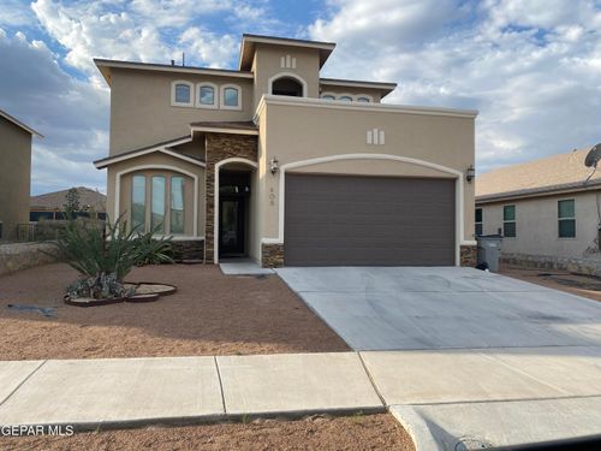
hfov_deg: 67.3
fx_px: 451
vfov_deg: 53.1
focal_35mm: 26
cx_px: 300
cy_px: 226
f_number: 1.8
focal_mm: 4.25
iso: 32
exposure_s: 1/1898
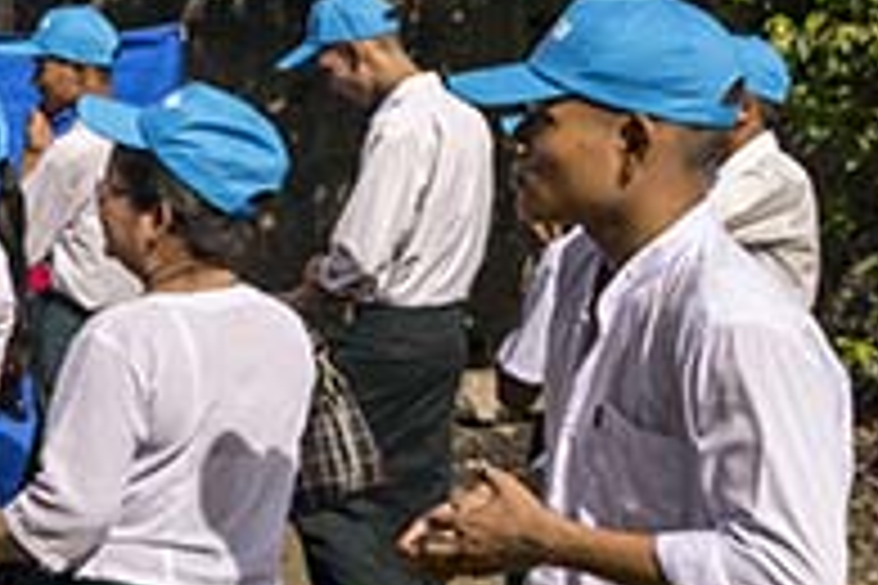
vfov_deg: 11.6
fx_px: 2878
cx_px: -707
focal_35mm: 118
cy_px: 220
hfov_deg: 15.0
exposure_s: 1/1000
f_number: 8
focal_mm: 24
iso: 200
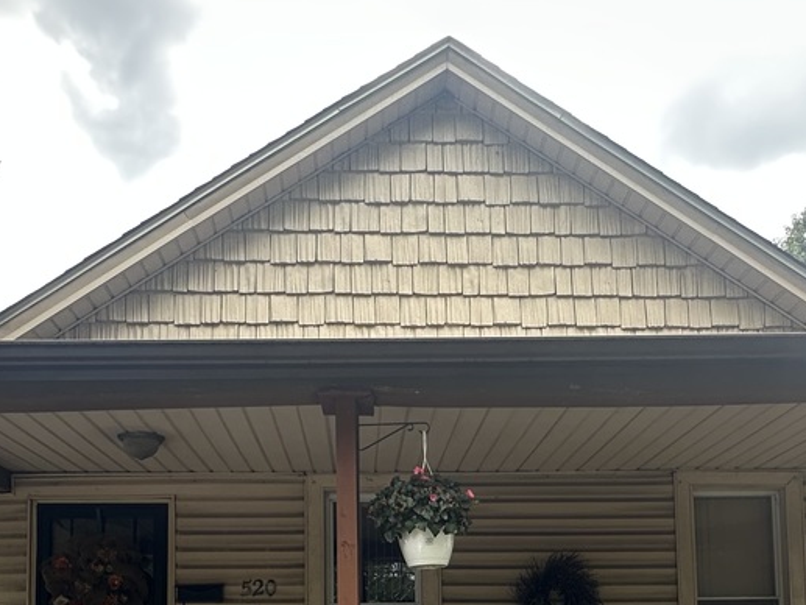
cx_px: 415
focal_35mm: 39
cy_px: 638
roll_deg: +1.2
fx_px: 908
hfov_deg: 47.8
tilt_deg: +3.8
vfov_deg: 33.0
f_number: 2.2
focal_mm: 2.22
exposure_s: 1/151
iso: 40
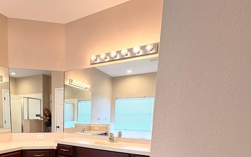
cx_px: 67
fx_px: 171
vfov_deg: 45.3
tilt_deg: -8.0
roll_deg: -1.0
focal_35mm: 25
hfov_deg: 68.5
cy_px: 137
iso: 125
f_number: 2.2
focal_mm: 2.22
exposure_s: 1/60
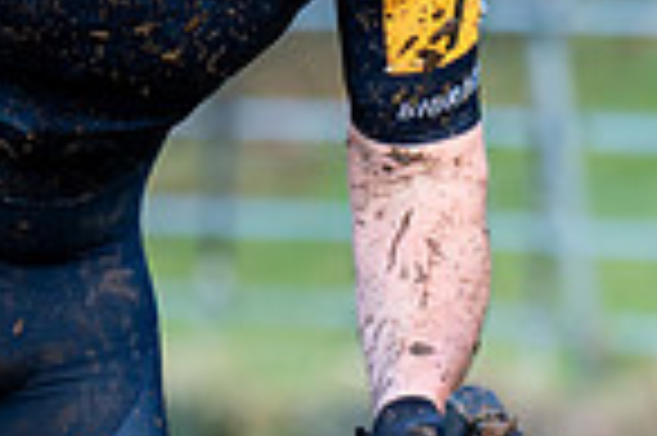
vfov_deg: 2.0
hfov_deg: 3.1
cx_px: 124
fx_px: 12232
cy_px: -219
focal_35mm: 671
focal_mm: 126
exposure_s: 1/500
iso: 400
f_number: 3.2
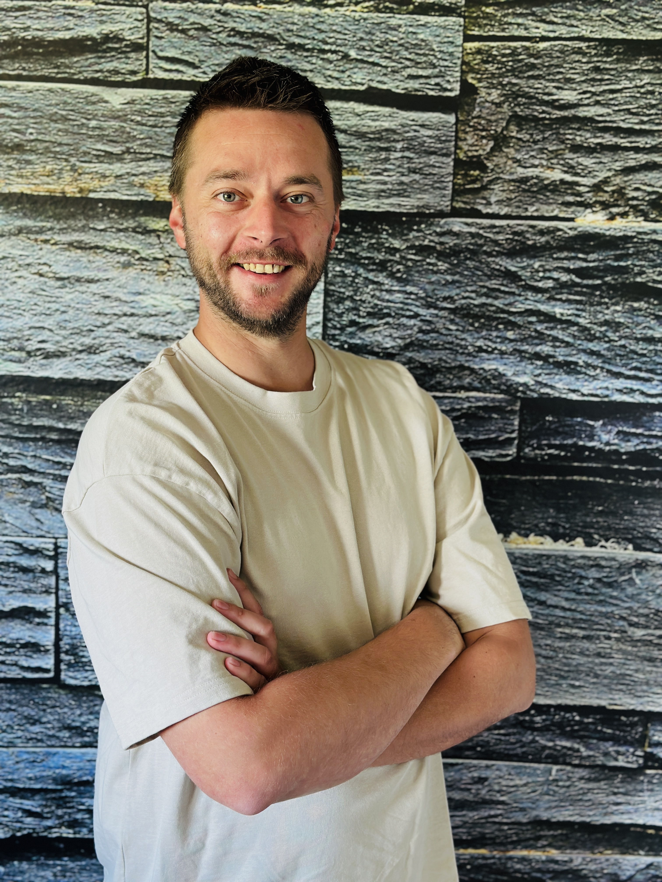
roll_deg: -1.6
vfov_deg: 39.7
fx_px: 1224
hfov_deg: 30.3
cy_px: 441
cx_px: 331
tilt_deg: -11.0
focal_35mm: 48
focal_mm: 6.86
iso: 200
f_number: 1.78
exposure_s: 1/60
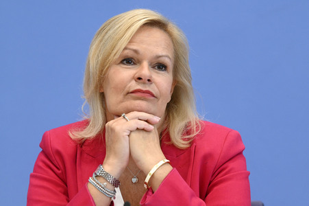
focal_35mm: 140
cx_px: 154
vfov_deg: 9.8
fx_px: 1201
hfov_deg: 14.7
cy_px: 103
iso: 5000
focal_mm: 140
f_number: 6.3
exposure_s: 1/500
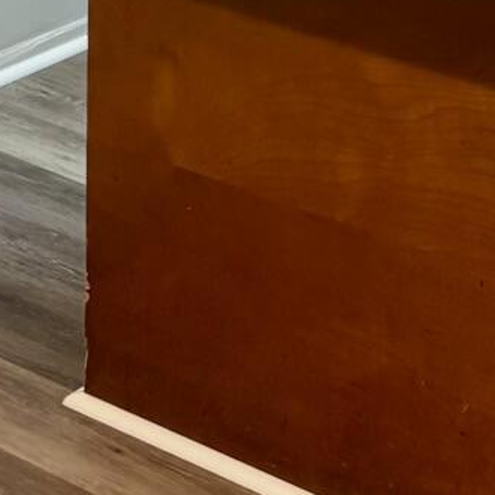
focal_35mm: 142
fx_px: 2297
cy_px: -544
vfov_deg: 11.0
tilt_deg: -8.1
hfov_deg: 12.1
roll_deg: +1.1
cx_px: -43
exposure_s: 1/60
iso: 125
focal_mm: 5.96
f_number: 1.6
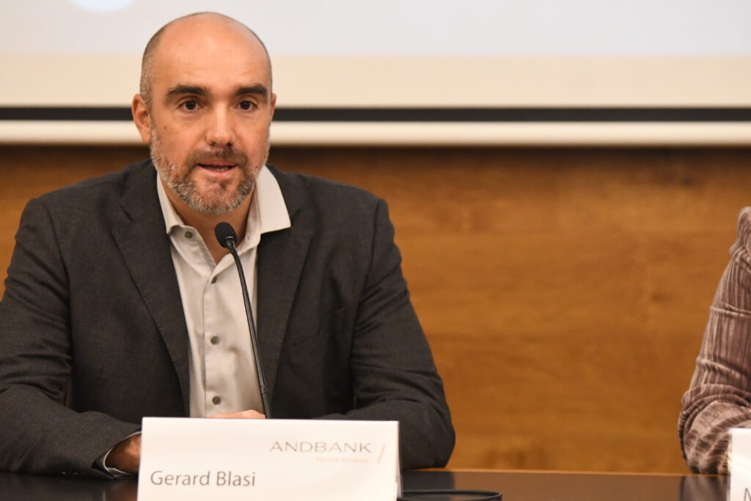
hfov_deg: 9.8
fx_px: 4381
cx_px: 376
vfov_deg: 6.5
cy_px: 250
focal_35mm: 210
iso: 7200
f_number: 3.2
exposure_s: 1/250
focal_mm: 140
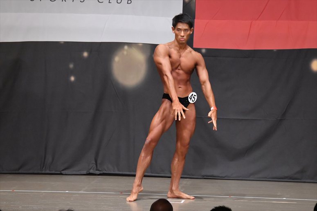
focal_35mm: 225
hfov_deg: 9.2
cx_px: 158
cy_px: 106
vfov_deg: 6.1
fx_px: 1980
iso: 6400
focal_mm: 150
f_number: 5.6
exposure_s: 1/400
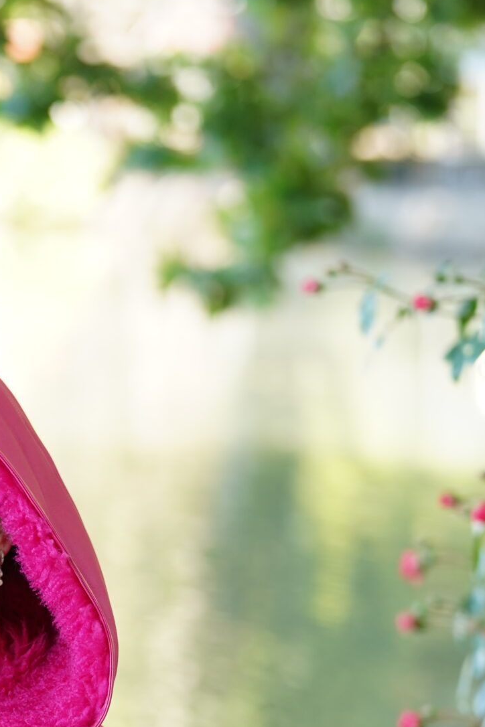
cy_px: 708
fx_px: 4001
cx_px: -37
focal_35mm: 198
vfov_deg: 10.3
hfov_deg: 6.9
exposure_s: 1/320
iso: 400
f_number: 2.8
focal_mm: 84
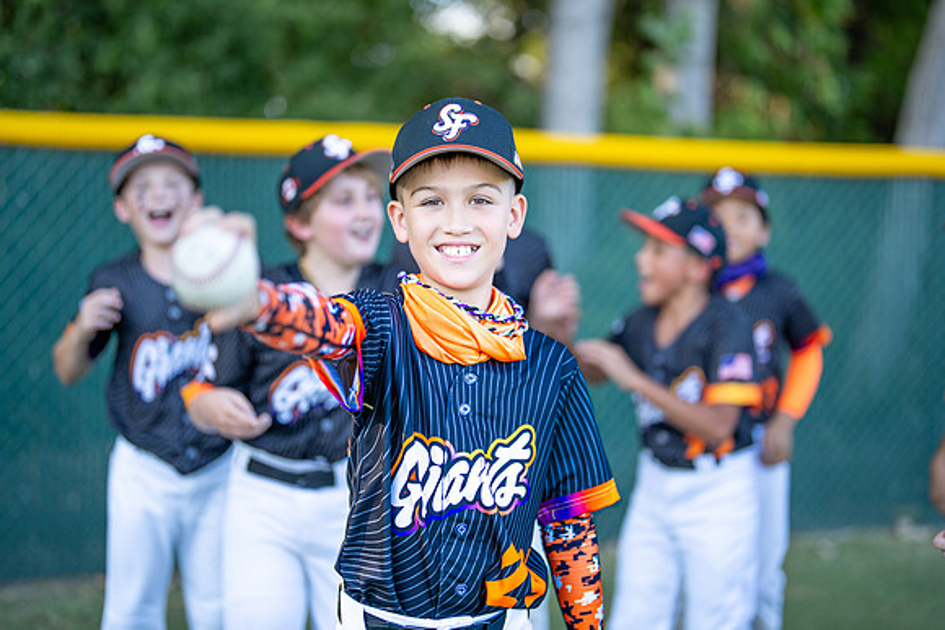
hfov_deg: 39.5
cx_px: 472
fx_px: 1317
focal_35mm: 50
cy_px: 315
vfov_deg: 26.9
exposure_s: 1/1000
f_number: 1.2
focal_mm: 50
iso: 125
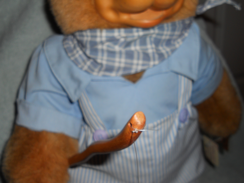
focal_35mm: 32
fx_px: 226
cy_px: 92
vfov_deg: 44.2
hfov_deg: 56.8
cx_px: 122
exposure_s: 1/25
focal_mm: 5.8
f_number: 8.8
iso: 80
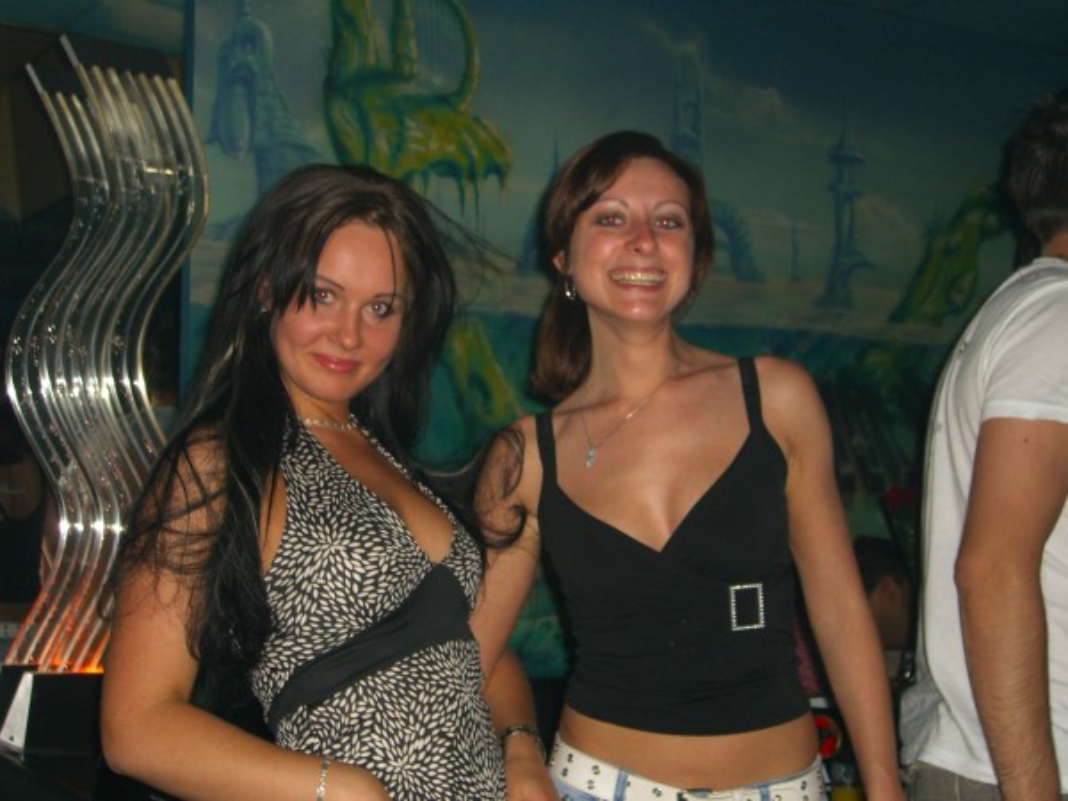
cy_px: 400
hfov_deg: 33.8
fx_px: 1759
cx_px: 534
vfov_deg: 25.7
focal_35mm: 57
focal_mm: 11.8
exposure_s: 1/60
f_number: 3.6
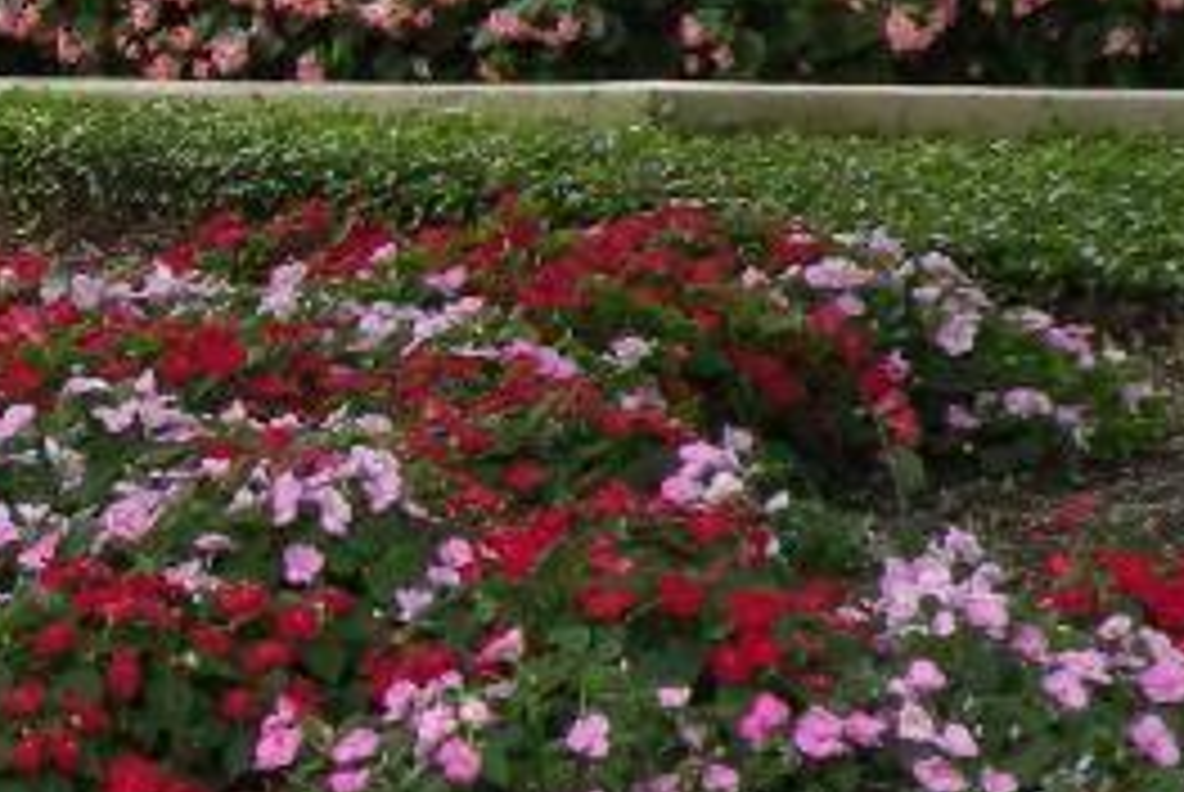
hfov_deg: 7.5
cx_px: -275
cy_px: -189
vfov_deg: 5.1
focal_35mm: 271
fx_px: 8923
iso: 64
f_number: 4.5
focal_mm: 11.9
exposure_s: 1/110
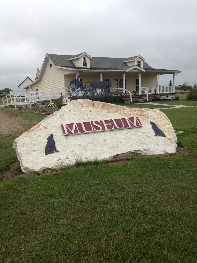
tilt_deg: -10.0
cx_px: 98
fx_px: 266
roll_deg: +2.0
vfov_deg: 52.6
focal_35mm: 35
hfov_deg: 40.7
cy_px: 132
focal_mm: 4.28
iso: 50
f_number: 2.4
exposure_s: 1/887
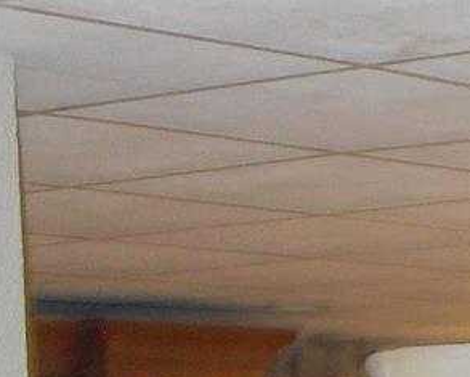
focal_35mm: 197
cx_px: 1251
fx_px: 2743
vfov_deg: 7.6
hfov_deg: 8.6
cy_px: 667
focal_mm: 6.3
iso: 160
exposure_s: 1/6
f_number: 2.8
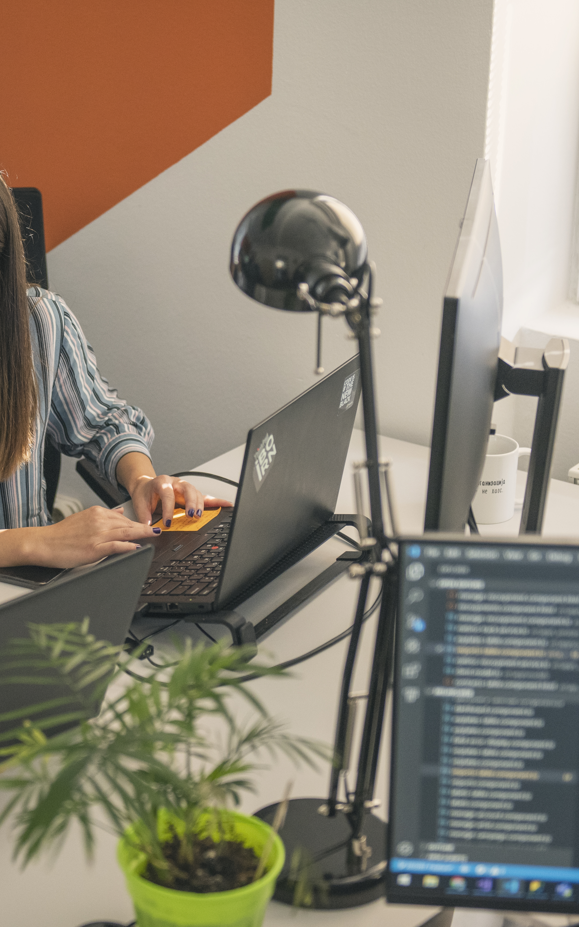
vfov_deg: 26.8
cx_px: 109
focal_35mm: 77
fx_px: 1944
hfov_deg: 16.8
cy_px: 465
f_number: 2.8
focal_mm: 50
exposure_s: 1/250
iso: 1250
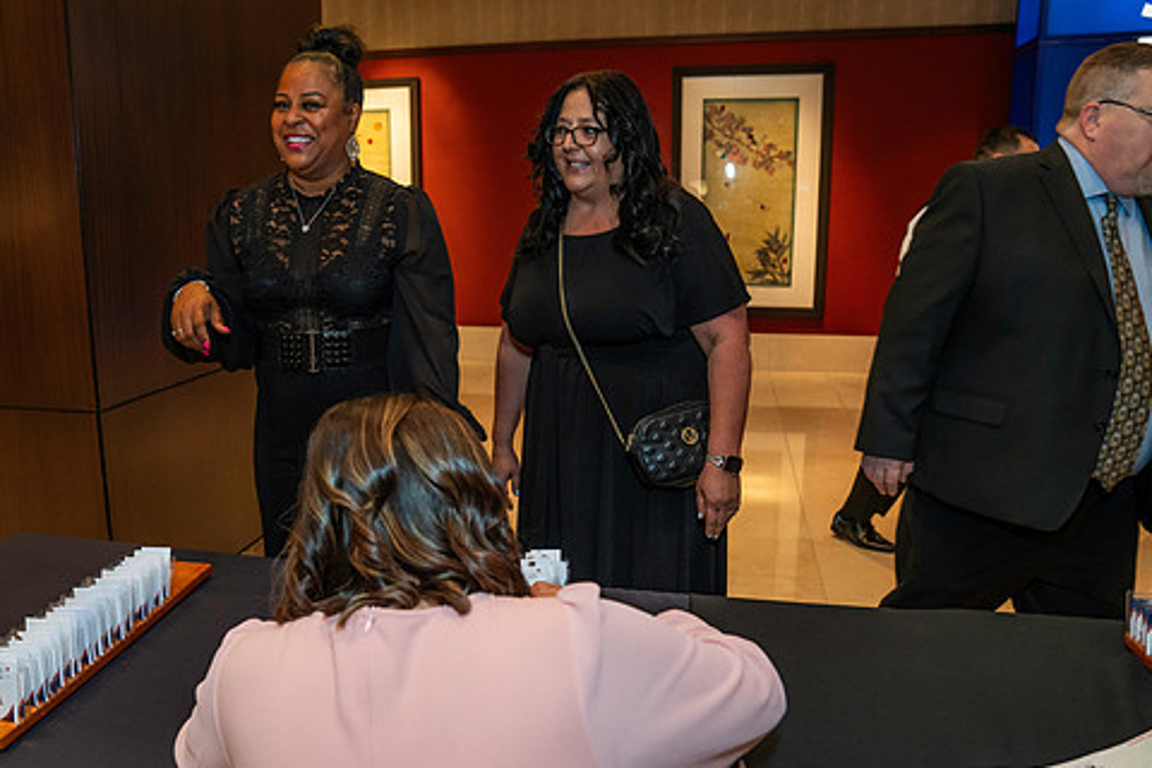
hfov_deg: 63.2
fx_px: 928
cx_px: 468
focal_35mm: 29
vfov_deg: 45.0
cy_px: 385
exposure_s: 1/125
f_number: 3.5
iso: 2000
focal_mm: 24
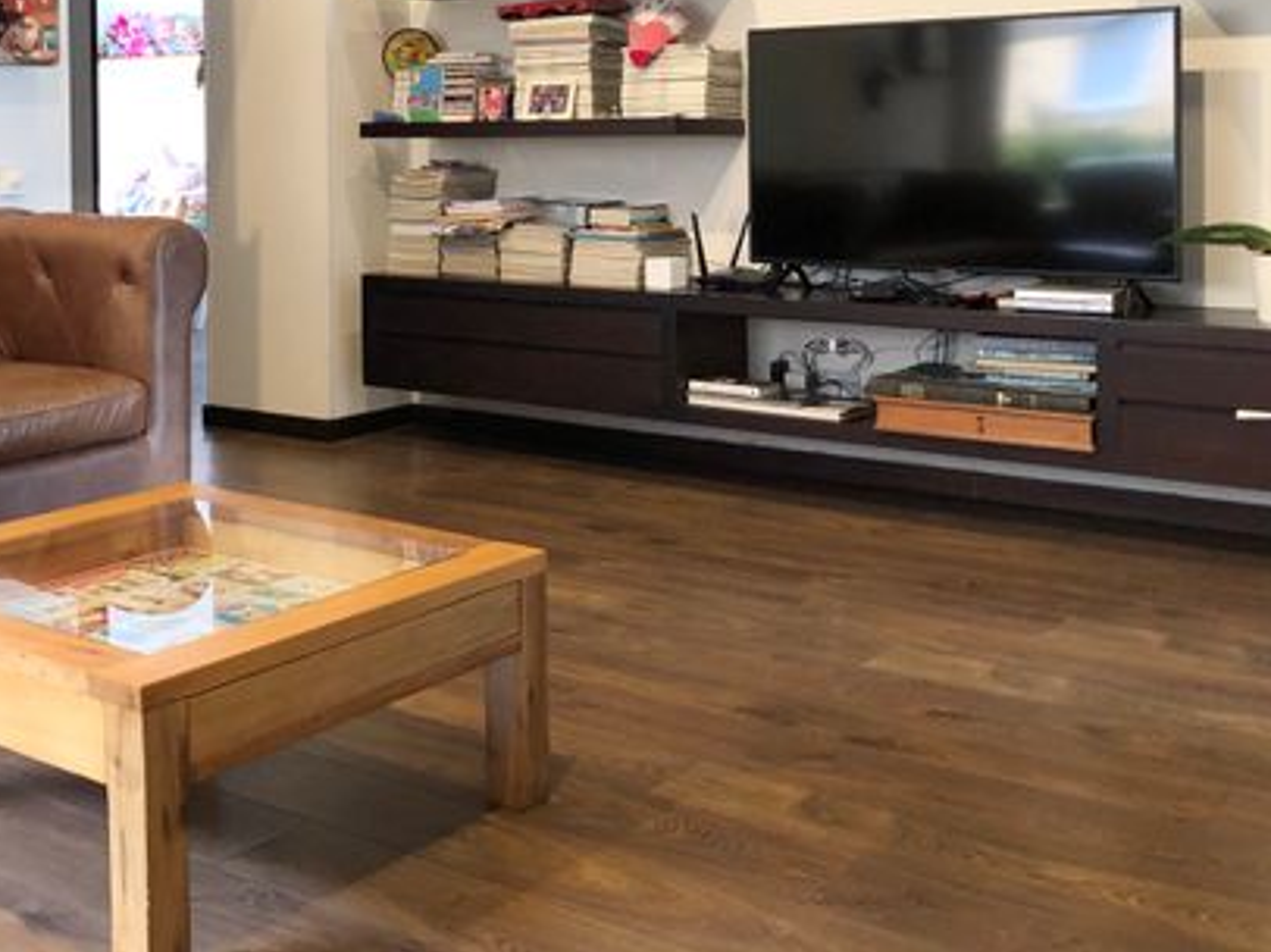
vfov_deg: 30.7
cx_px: 418
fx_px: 1688
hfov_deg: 40.7
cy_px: 185
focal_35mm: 46
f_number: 1.8
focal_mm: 3.99
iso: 40
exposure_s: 1/20
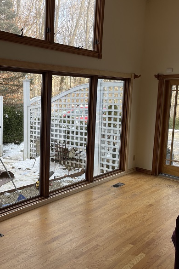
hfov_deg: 34.3
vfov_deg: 51.9
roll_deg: -0.6
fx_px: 276
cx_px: 24
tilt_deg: -8.1
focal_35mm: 37
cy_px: 133
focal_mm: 5.1
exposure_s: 1/185
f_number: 1.6
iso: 32
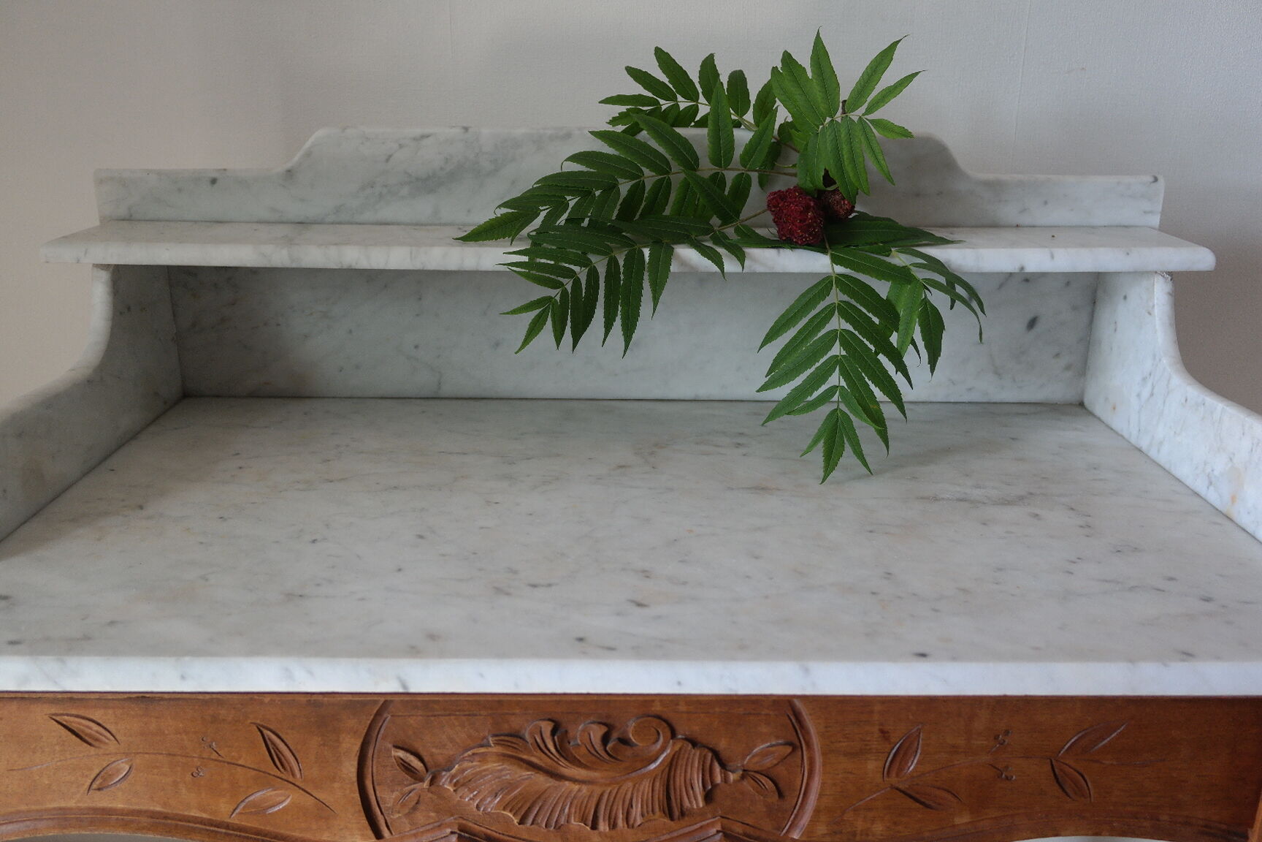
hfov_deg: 61.9
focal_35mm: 30
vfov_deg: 43.6
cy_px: 421
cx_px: 631
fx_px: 1052
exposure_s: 1/40
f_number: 3.5
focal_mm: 20
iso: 200
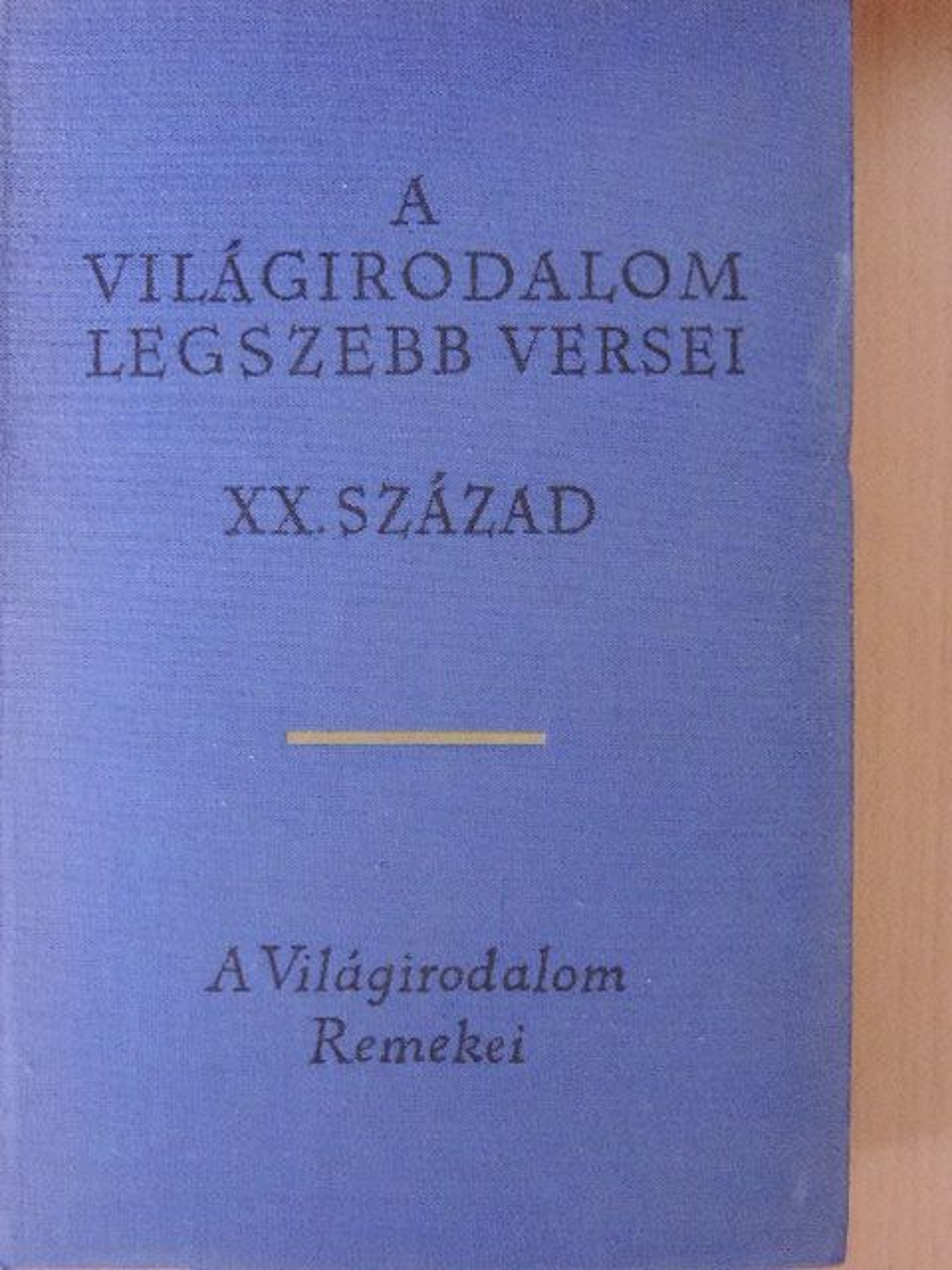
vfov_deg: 38.2
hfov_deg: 29.1
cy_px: 635
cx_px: 476
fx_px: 1833
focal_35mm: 50
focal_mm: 8.9
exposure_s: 1/100
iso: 1600
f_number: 3.6
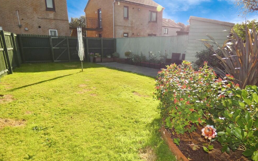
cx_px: 128
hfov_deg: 79.6
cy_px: 93
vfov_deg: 54.8
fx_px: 155
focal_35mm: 22
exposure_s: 1/800
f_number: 2.8
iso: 80
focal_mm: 3.6
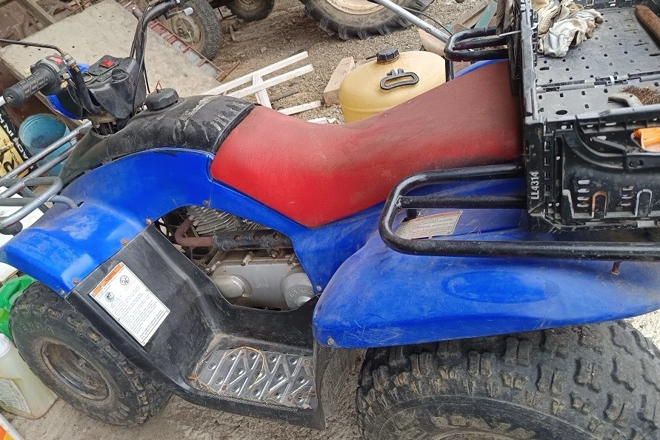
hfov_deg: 65.3
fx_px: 513
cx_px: 297
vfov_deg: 46.4
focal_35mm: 28
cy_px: 214
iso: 93
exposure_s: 1/50
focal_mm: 5.31
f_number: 1.7
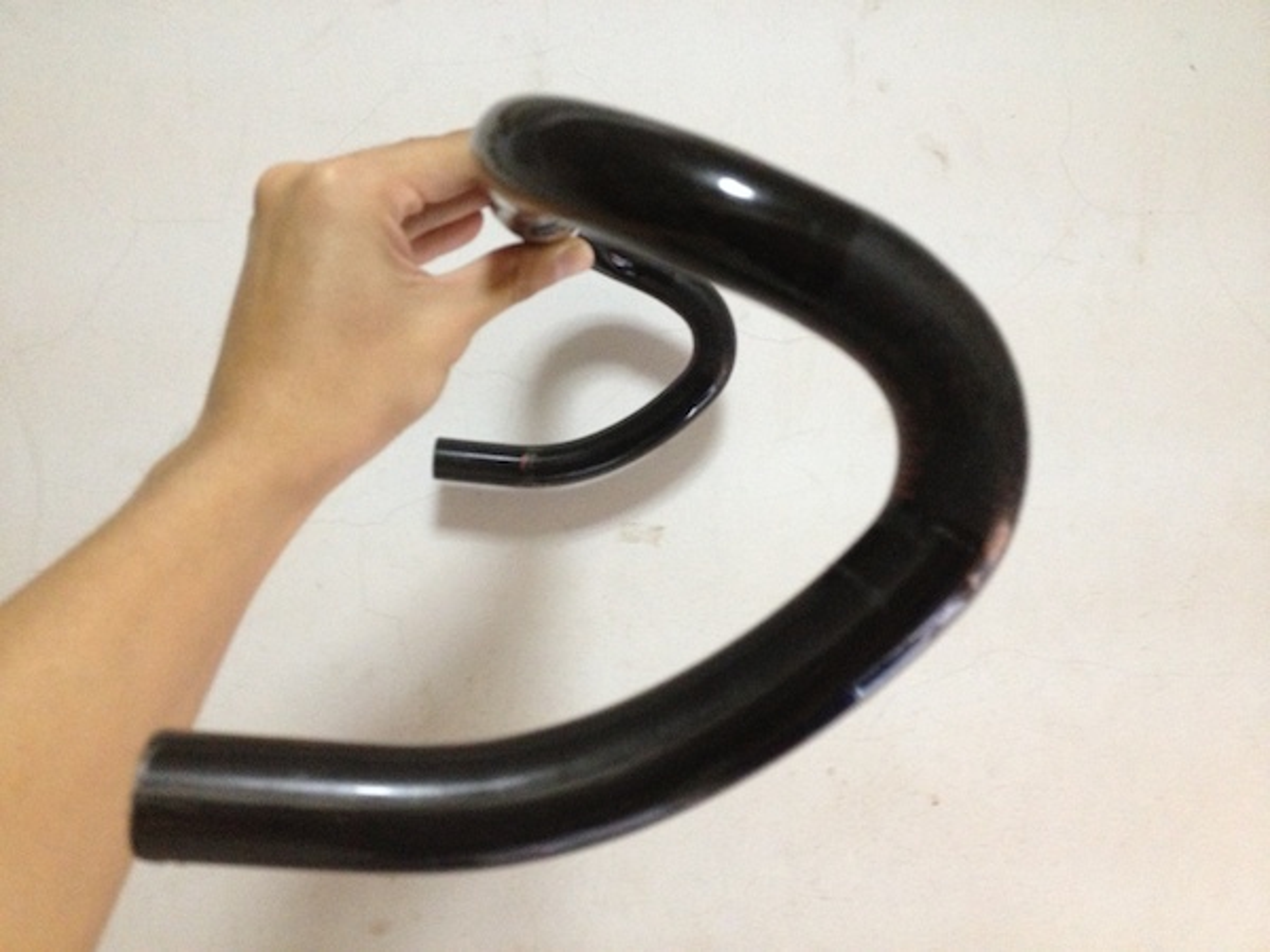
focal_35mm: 35
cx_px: 635
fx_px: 1284
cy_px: 476
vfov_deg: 40.7
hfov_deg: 52.6
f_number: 2.4
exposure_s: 1/15
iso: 400
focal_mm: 4.28
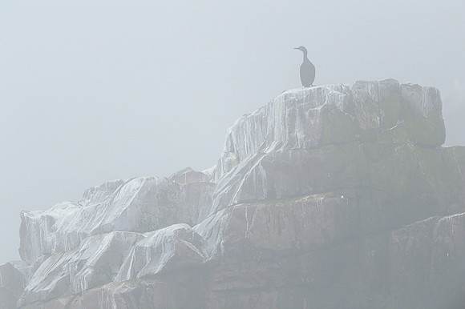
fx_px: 6454
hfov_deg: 4.1
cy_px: 154
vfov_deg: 2.7
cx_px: 232
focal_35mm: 500
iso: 1600
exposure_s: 1/2000
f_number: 4
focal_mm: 500
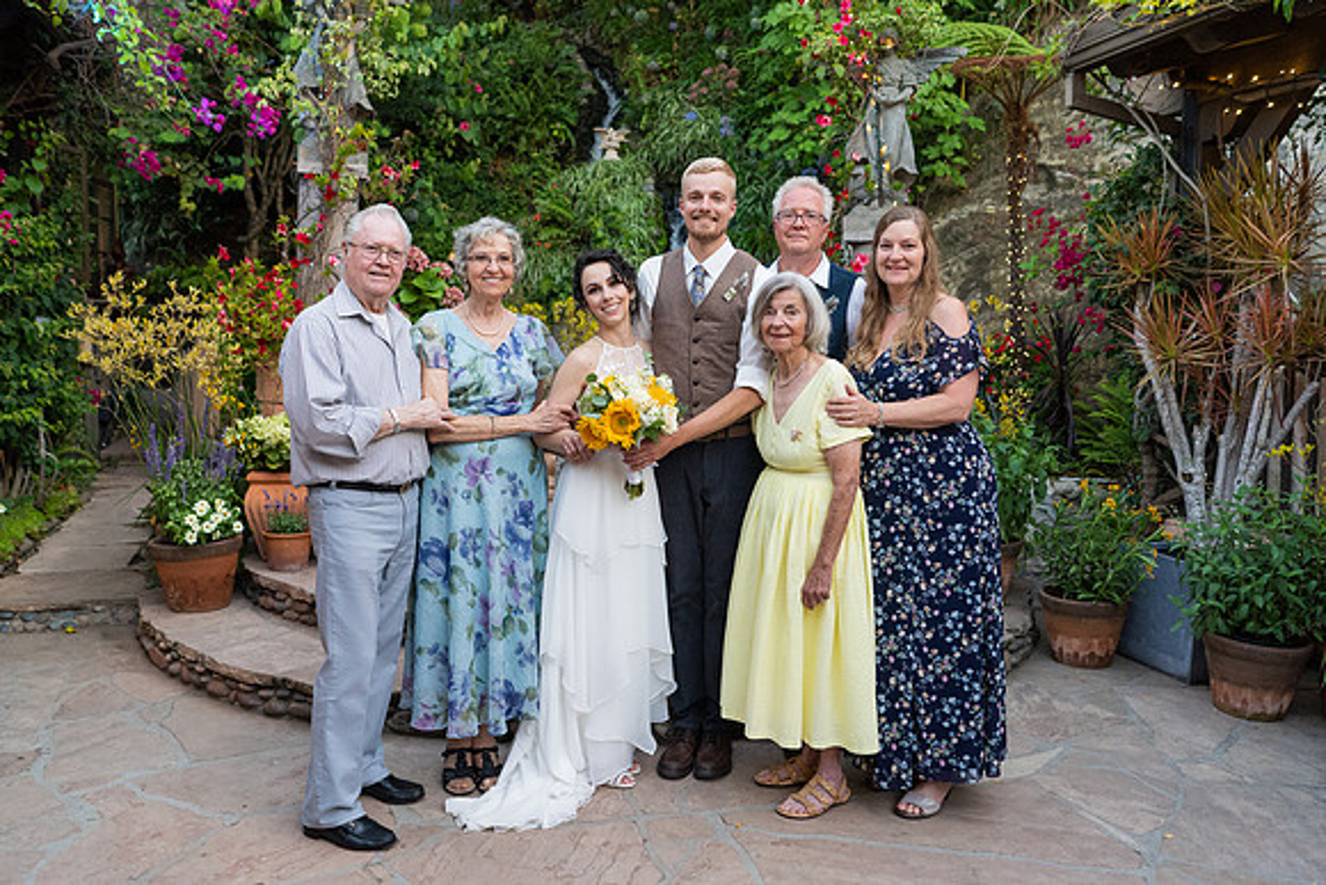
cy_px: 436
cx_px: 668
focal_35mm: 29
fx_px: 1069
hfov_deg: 63.6
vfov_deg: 45.0
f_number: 3.2
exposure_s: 1/320
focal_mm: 28
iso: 500
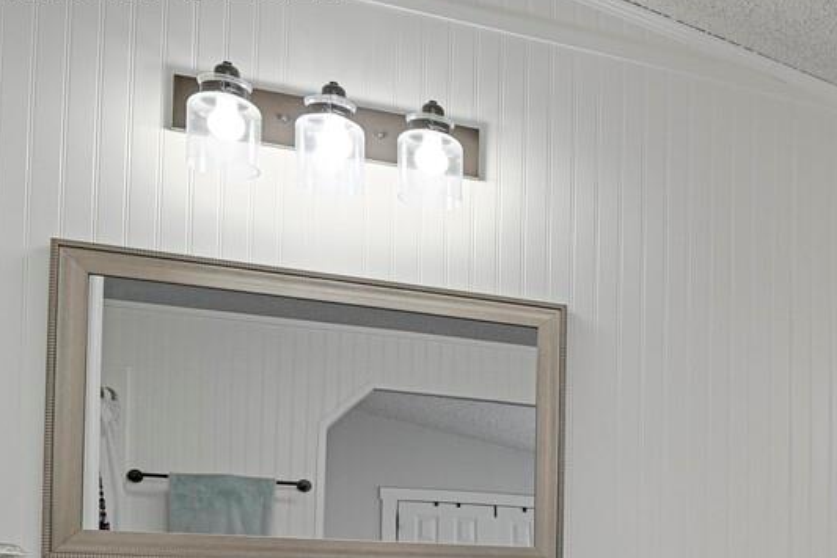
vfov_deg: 24.6
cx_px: 1125
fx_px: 1185
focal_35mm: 51
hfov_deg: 29.8
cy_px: 618
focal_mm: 17
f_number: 6.3
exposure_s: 1.3
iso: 250
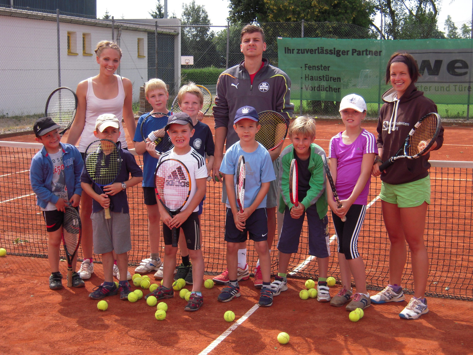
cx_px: 236
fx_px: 806
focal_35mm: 59
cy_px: 178
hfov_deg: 32.7
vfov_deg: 24.8
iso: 100
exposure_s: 1/400
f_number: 3.9
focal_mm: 10.5
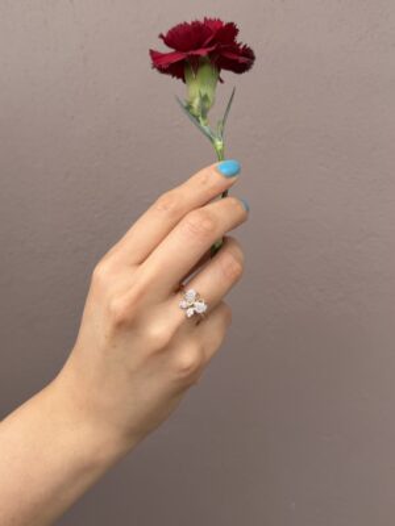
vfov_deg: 71.6
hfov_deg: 56.8
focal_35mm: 24
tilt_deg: -4.0
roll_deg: -0.7
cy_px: 263
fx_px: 365
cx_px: 198
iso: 80
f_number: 1.78
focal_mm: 6.76
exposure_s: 1/438
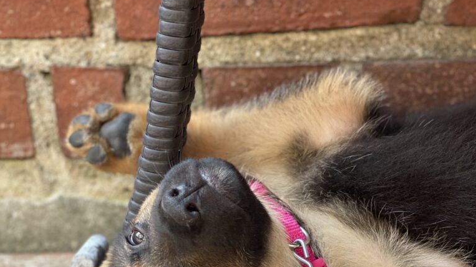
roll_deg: +2.1
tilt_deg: -24.7
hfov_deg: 27.9
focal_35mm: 76
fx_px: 959
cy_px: 309
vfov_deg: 15.4
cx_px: 238
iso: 80
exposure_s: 1/122
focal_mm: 6
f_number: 2
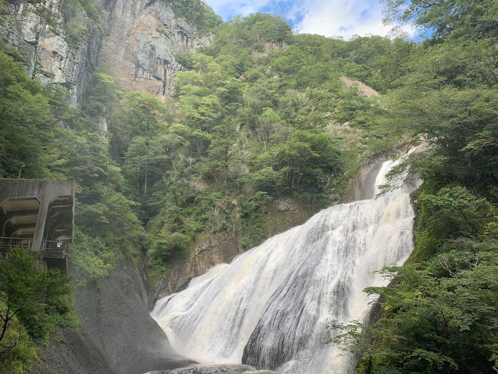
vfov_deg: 53.1
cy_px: 187
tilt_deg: +23.3
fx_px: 374
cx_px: 249
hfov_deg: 67.3
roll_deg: +0.3
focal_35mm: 26
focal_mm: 4.25
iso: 25
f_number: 1.8
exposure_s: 1/310
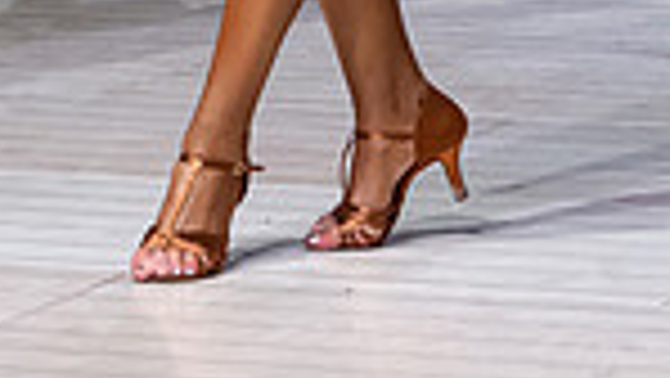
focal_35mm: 320
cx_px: 858
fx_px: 5688
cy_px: -557
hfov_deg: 6.7
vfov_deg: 3.7
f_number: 3.3
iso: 3200
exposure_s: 1/400
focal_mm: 72
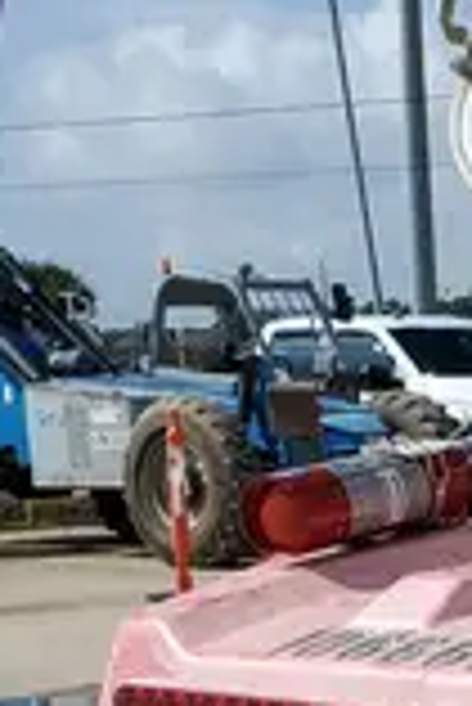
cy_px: 924
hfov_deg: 10.2
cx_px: 899
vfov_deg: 15.4
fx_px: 2472
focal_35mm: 126
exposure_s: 1/2335
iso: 50
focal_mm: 4.3
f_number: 2.4
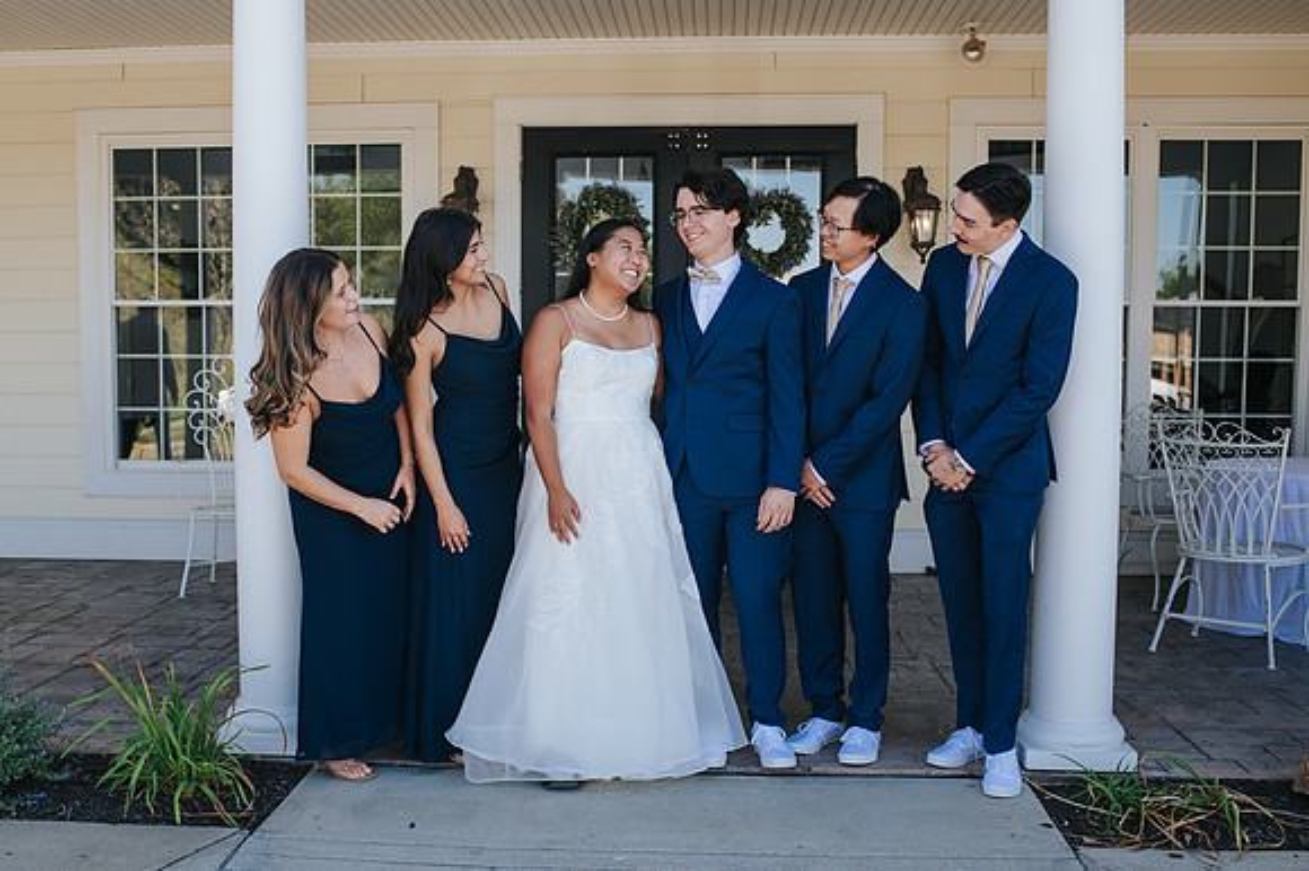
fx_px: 1460
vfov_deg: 33.2
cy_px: 483
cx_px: 604
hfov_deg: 48.3
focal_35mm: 40
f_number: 3.5
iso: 160
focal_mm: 35
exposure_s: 1/320
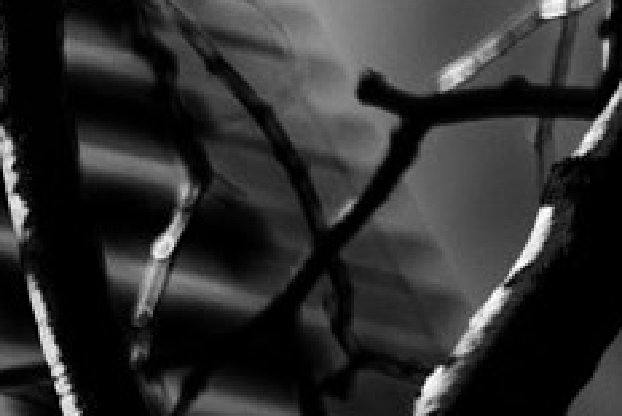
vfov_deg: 1.7
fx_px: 14332
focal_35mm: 829
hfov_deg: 2.5
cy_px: -959
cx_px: -1276
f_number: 4
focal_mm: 120
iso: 64
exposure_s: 1/125
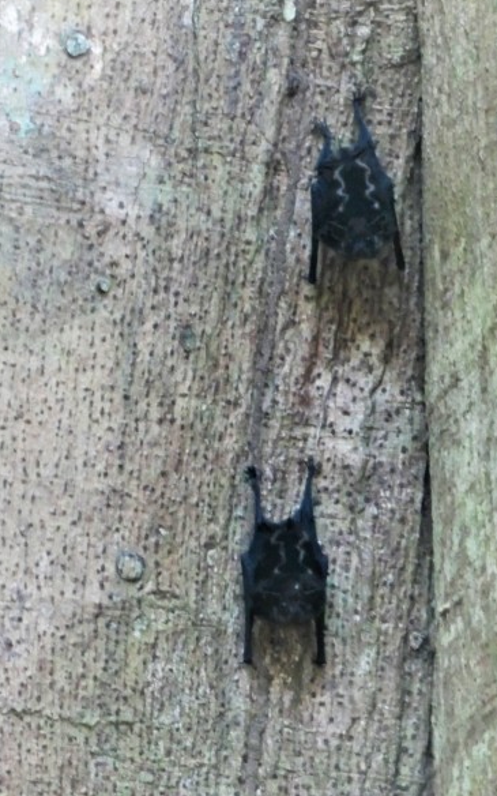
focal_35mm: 377
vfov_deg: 5.6
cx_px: 267
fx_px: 8170
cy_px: 399
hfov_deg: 3.5
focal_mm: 132
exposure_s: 1/8
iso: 1600
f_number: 6.4
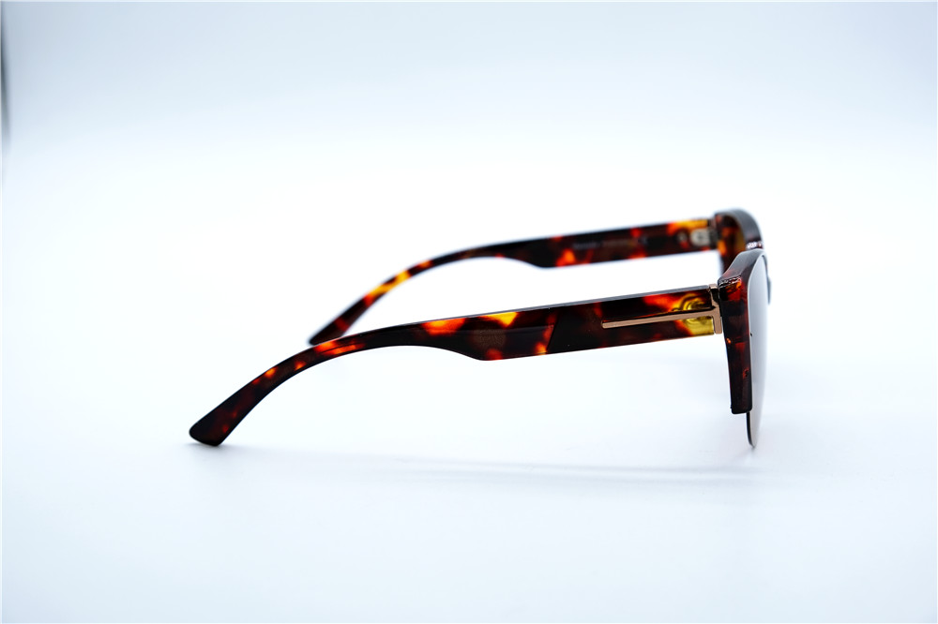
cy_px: 312
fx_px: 1406
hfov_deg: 36.9
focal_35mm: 54
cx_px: 469
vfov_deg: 25.0
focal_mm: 35.8
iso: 160
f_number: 5.6
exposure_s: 1/180
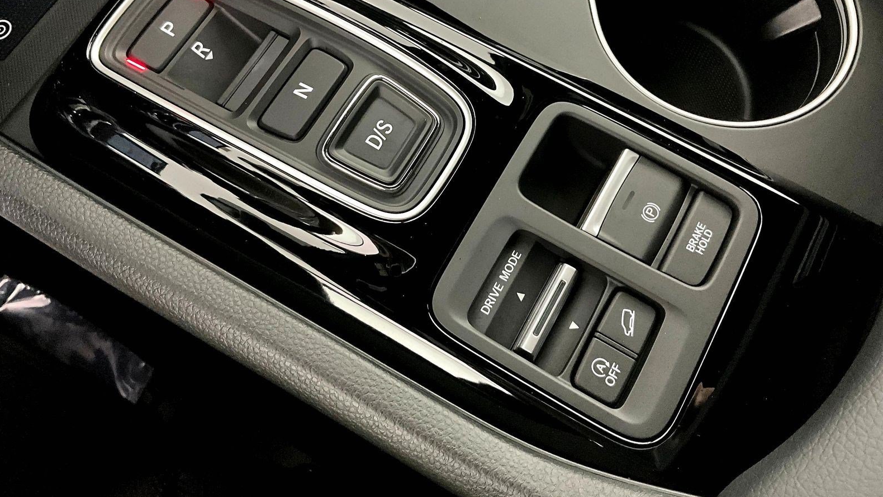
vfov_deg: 36.5
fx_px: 749
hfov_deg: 61.0
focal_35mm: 32
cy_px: 186
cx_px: 436
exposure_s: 1/30
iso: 640
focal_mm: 3
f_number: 1.8
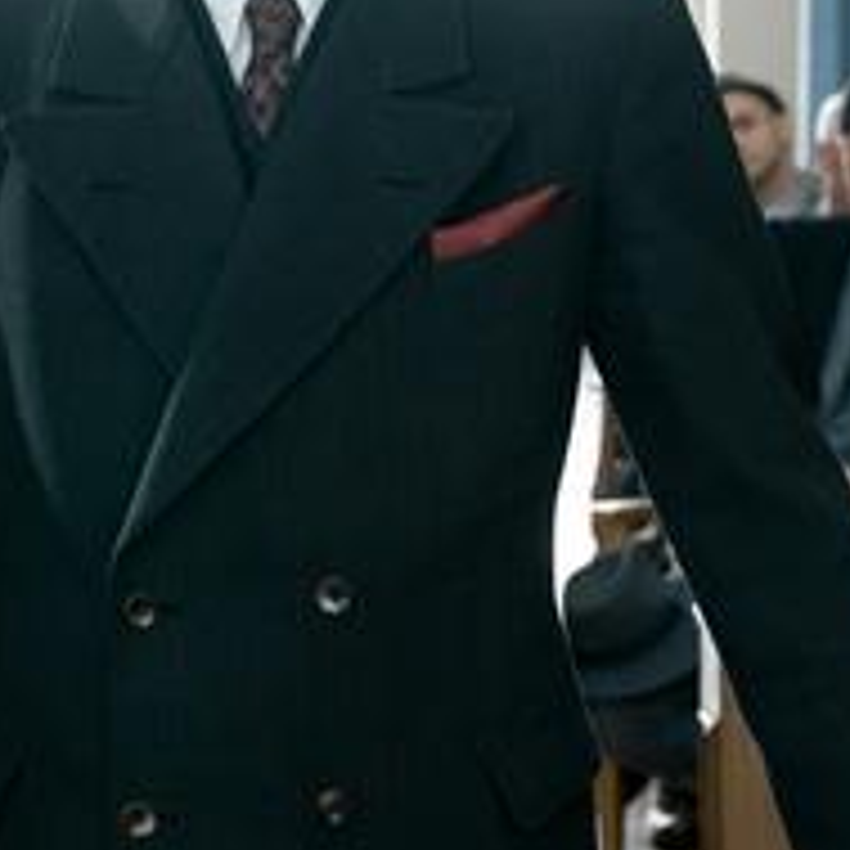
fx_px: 3806
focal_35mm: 137
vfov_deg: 12.7
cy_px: 142
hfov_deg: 12.7
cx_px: 117
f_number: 4
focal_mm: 38
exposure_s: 1/160
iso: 640
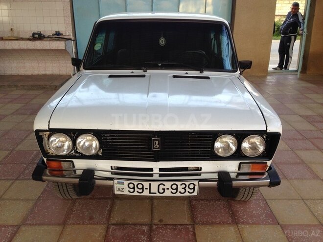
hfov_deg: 55.4
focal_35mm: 33
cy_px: 121
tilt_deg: -19.3
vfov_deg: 42.9
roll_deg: -0.3
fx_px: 308
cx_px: 162
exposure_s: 1/60
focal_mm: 4.12
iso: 50
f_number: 2.4
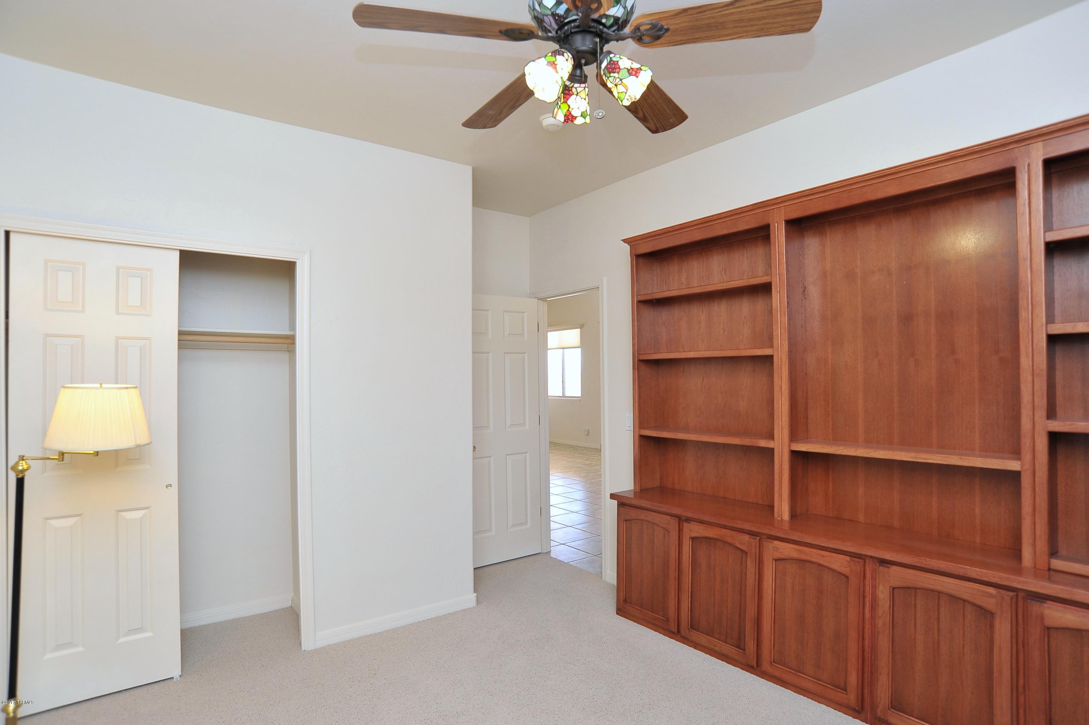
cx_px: 544
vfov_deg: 67.3
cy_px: 362
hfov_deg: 90.0
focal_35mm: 18
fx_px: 544
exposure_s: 1/40
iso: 640
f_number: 6.3
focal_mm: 18
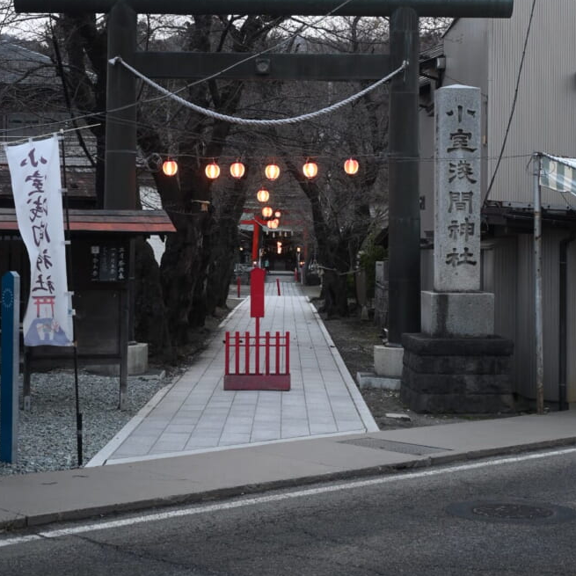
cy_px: 202
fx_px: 1154
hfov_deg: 28.0
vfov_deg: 27.9
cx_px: 288
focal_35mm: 61
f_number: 5
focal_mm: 31.5
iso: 360
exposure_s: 1/50
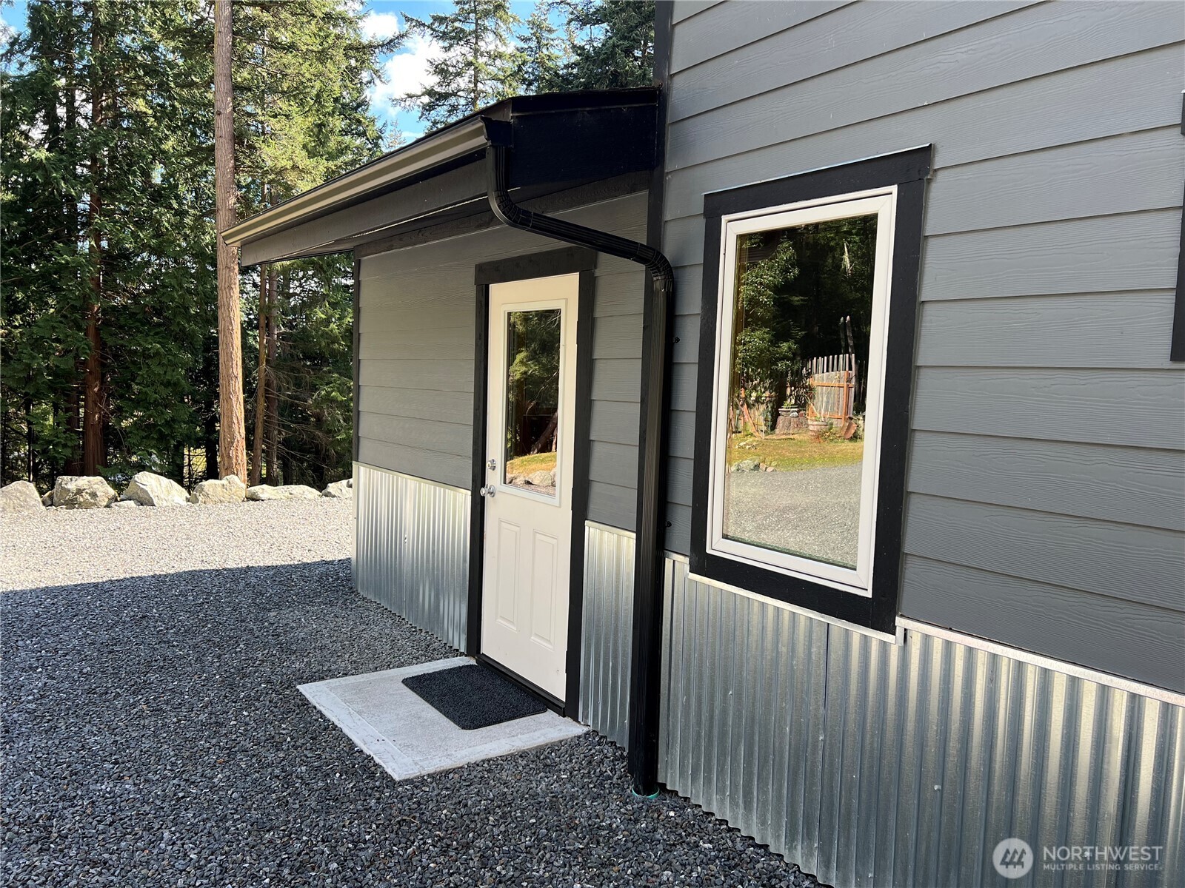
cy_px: 444
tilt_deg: -5.4
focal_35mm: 26
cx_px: 592
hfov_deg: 67.3
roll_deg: -1.9
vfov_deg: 53.1
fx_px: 890
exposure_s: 1/438
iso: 50
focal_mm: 5.7
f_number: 1.5
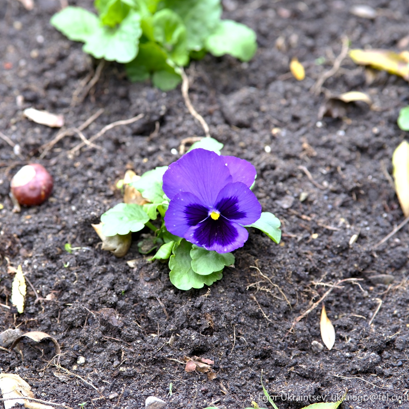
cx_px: 153
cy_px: 204
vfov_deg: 9.4
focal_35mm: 187
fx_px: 2500
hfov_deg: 9.3
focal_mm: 200
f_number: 5.6
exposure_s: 1/8.5
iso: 100
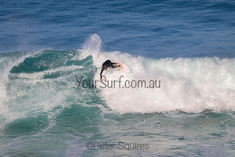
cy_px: 78
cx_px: 118
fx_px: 2416
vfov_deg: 3.7
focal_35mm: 370
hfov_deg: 5.6
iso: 720
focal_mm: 370
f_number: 11
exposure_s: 1/2000
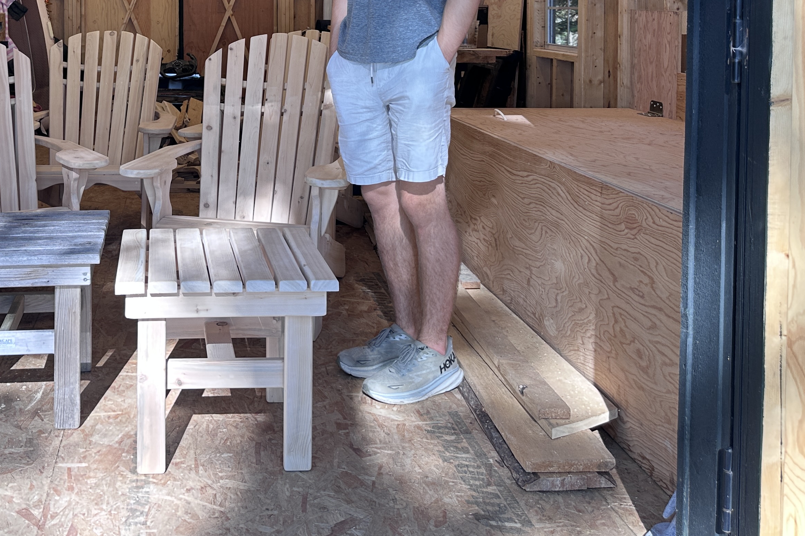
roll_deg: +0.0
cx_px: 211
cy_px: 39
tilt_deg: -3.1
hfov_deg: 44.1
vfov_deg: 29.7
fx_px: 961
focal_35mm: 43
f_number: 1.78
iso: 80
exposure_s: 1/307
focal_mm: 6.86
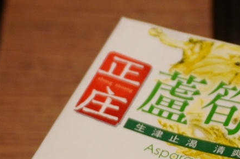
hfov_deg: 14.8
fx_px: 924
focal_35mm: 139
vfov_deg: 9.6
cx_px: 138
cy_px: 224
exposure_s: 1/50
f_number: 4.5
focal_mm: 27
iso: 800
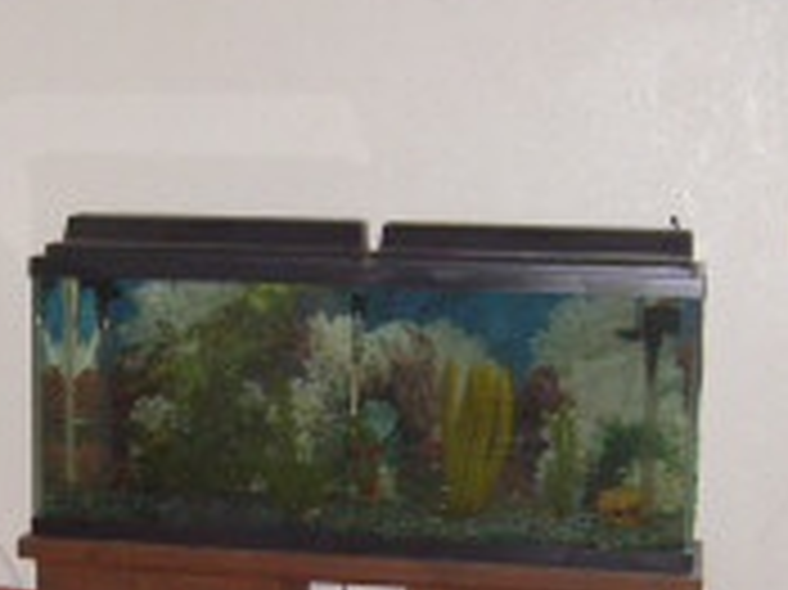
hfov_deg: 21.6
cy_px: 549
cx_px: 194
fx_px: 2047
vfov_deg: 16.2
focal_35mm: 90
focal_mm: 5.8
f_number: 2.8
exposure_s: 1/45
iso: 120
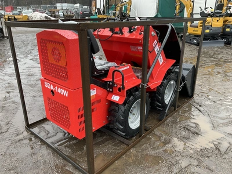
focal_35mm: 29
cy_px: 87
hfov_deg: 61.7
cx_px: 116
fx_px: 194
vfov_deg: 48.2
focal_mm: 3
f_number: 1.8
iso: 25
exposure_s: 1/122
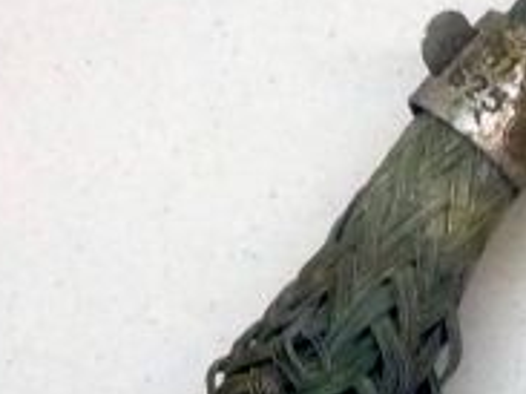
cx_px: 1160
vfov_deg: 4.3
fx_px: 5193
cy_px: 492
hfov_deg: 5.6
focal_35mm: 342
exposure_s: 1/40
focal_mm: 11
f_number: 4.1
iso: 320
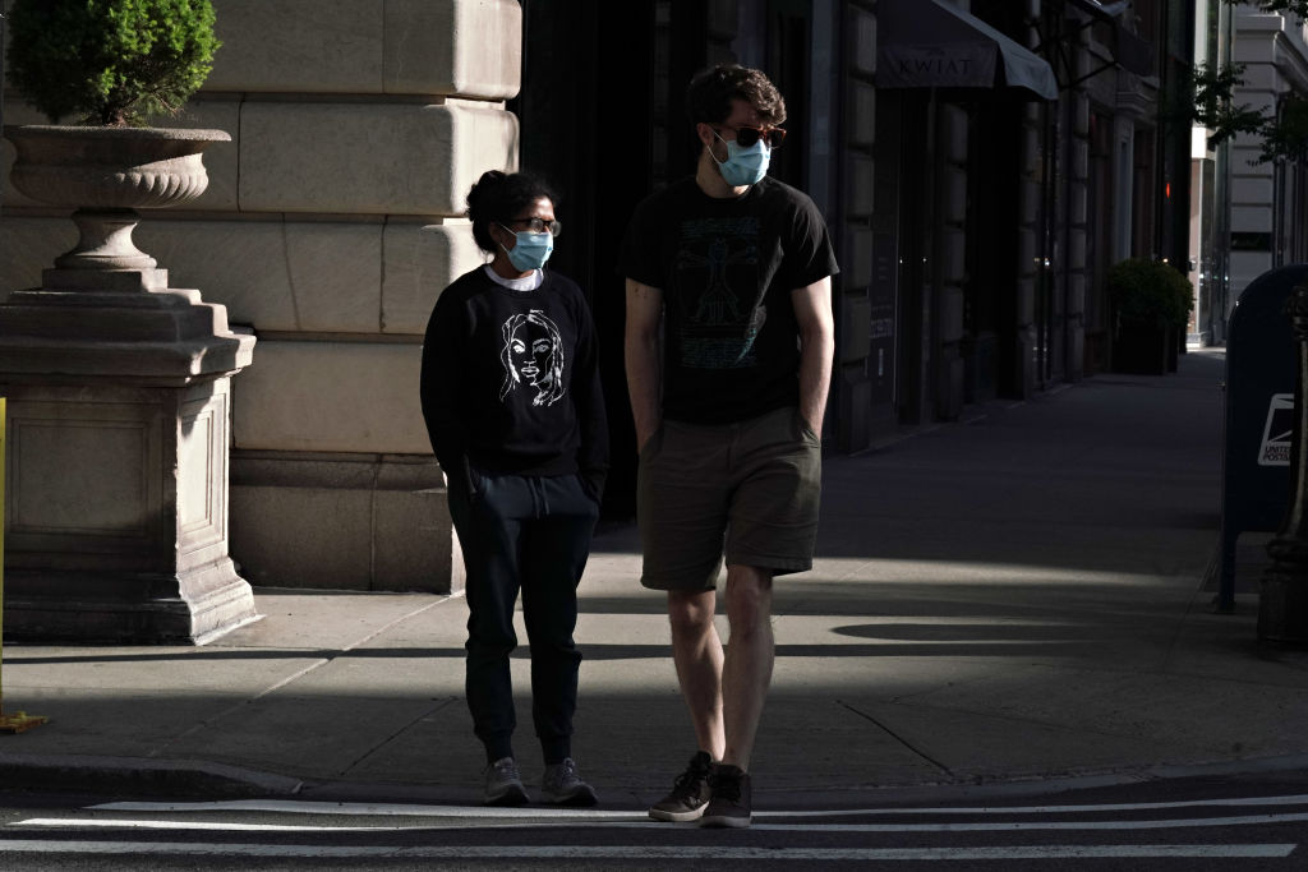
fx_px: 3670
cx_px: 654
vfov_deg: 13.6
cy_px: 436
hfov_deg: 20.2
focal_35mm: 101
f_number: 16
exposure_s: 1/800
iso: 640
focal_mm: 101
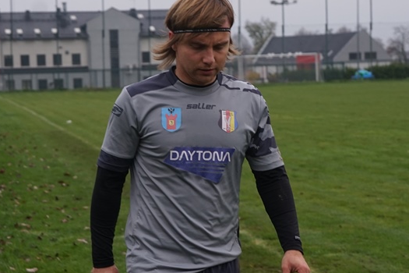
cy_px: 178
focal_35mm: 125
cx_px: 188
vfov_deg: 11.0
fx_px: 1420
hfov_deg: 16.4
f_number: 5.6
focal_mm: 55
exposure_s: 1/160
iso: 400
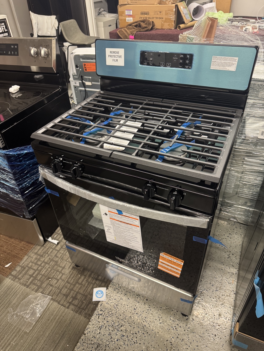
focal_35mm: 24
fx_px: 244
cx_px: 132
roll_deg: +2.1
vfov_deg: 71.6
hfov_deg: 56.8
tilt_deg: -37.7
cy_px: 176
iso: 250
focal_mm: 6.76
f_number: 1.78
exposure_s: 1/60
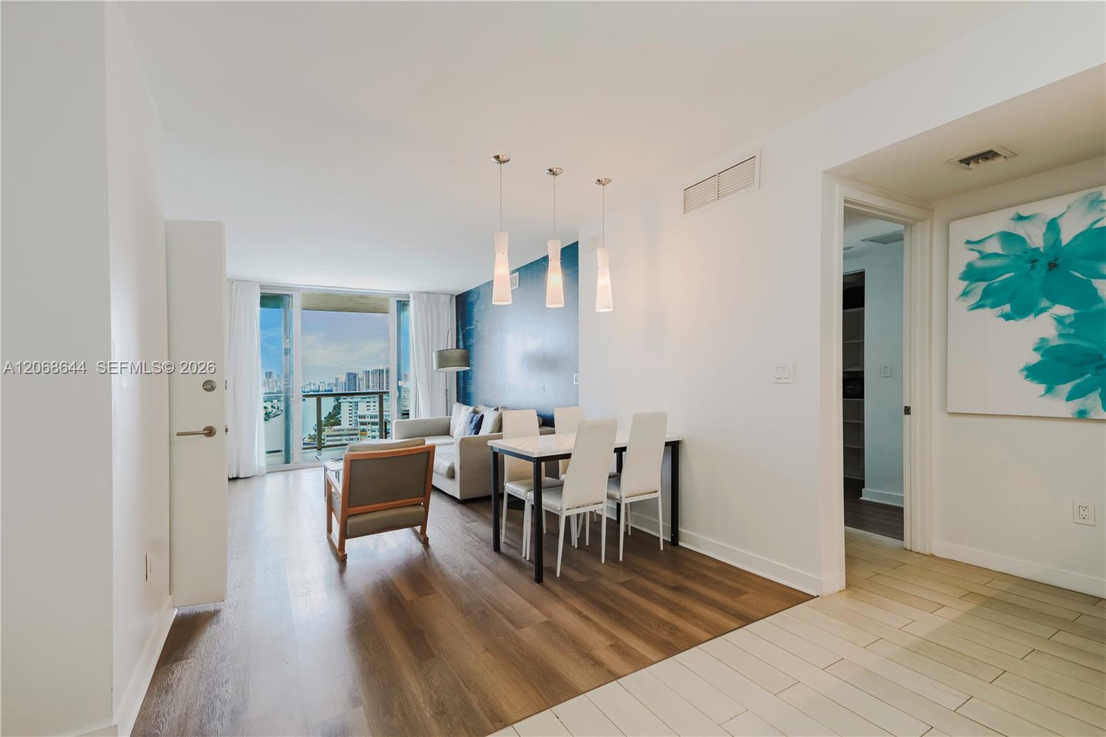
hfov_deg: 96.7
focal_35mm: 16
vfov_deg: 73.7
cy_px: 368
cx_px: 553
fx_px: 491
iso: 640
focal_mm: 16
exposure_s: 1/800
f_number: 5
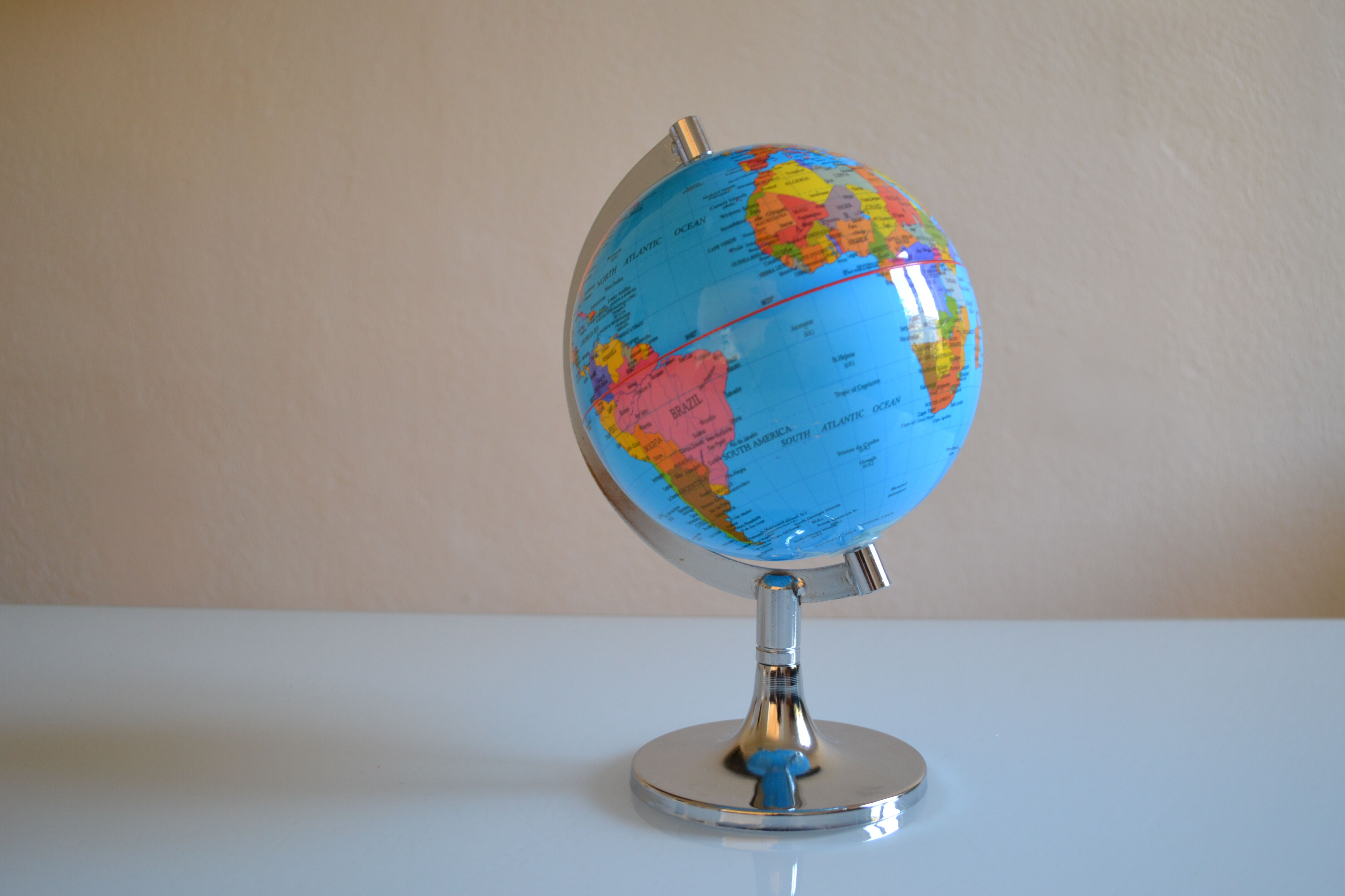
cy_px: 475
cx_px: 708
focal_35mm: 32
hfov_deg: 58.7
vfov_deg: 41.1
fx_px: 1195
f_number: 3.8
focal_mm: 20
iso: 400
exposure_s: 1/50
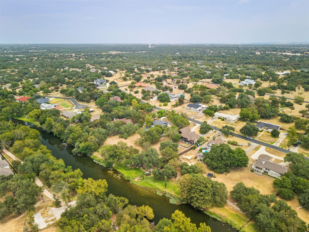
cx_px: 154
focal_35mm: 24
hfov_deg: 71.6
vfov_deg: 56.8
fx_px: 214
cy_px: 116
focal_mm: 8.7
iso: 140
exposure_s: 1/40
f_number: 1.8
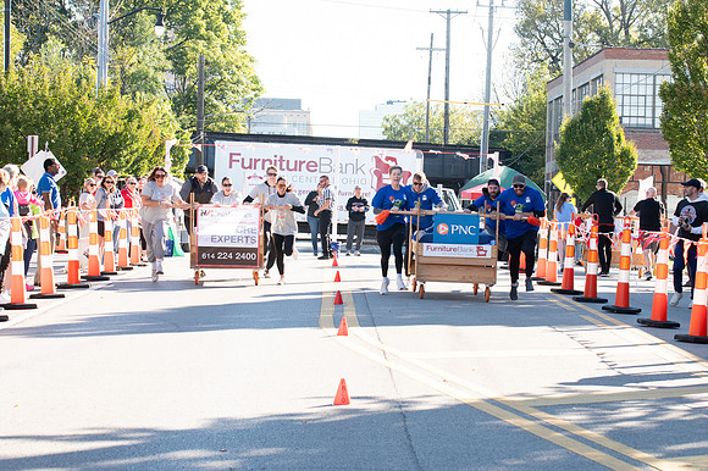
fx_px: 2040
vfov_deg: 13.2
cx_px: 362
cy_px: 243
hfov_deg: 19.7
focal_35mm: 104
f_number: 8
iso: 640
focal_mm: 70
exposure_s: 1/400
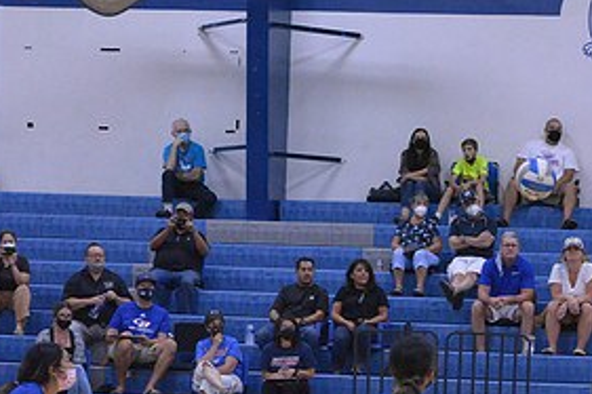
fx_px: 2547
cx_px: 447
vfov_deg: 8.8
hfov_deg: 13.2
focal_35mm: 155
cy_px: 401
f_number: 3.5
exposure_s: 1/640
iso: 5000
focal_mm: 50
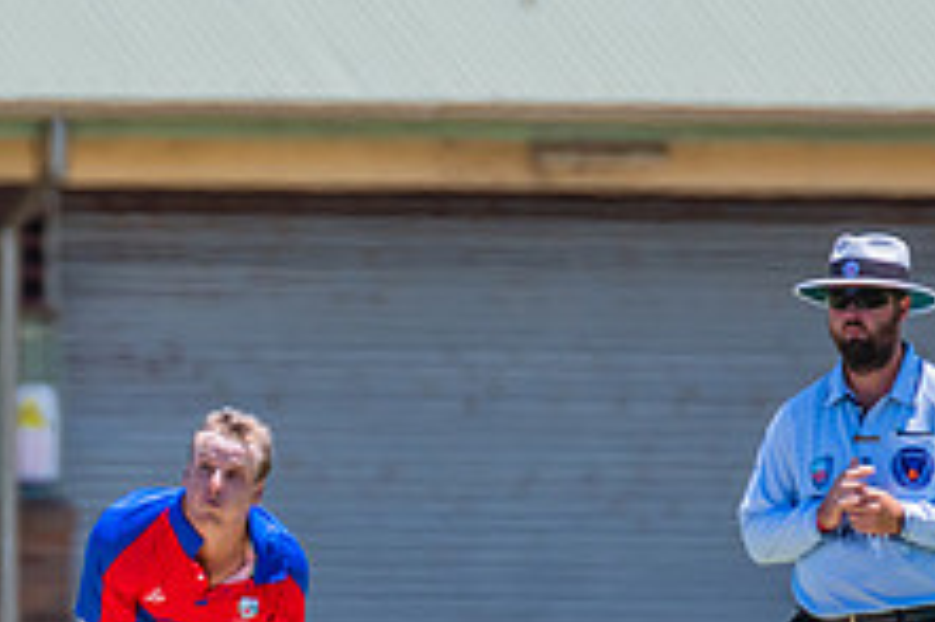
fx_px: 41471
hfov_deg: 1.3
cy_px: 675
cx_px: 136
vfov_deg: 0.9
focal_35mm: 1598
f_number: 7.1
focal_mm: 600
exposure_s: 1/2000
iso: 640
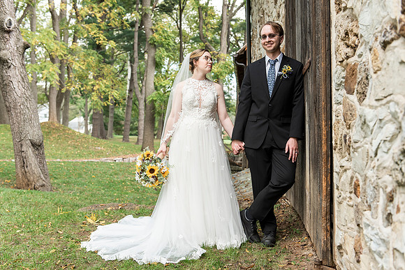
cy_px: 135
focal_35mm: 45
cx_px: 202
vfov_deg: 30.0
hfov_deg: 43.8
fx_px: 503
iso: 400
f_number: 4
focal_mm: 44
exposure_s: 1/320
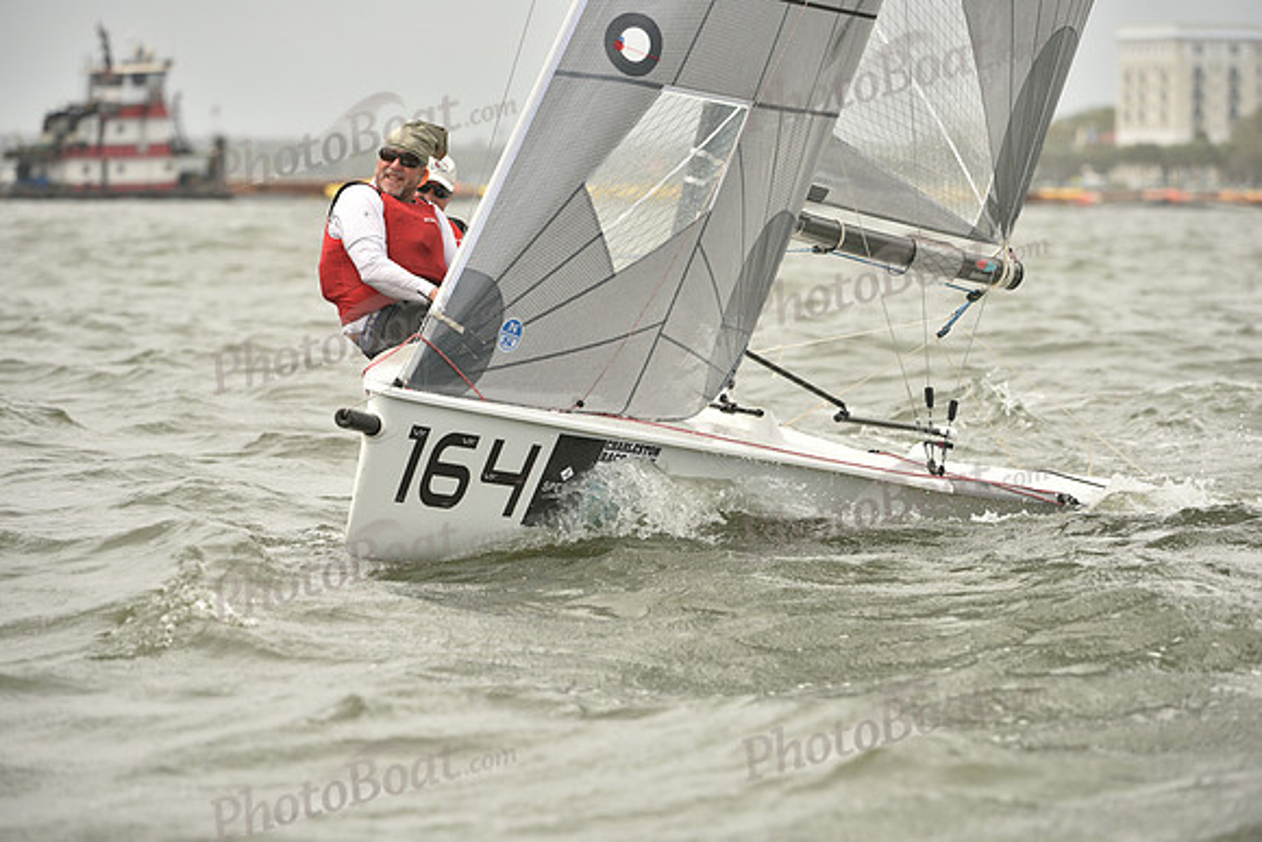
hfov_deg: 7.6
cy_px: 421
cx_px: 631
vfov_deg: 5.1
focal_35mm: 270
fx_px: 9467
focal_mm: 270
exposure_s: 1/1250
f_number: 6.3
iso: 320
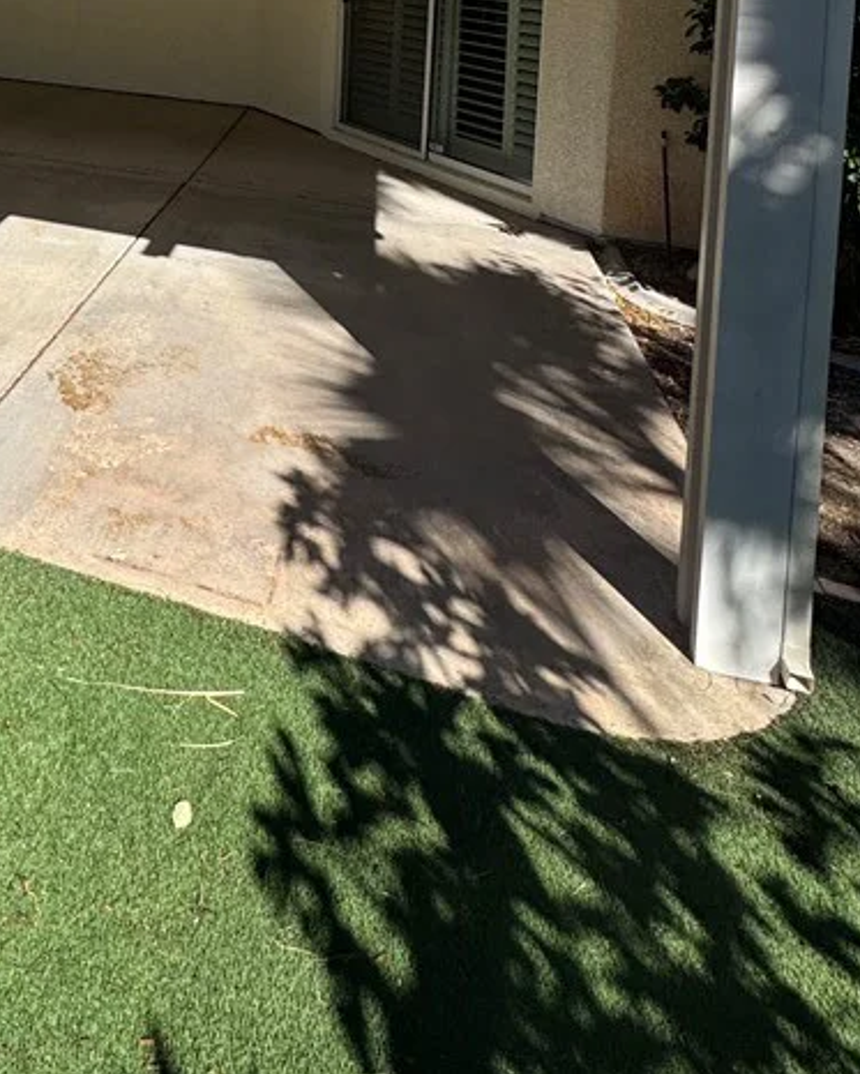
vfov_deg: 46.5
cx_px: 53
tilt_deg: -2.8
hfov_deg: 43.4
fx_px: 954
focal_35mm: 30
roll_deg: -2.0
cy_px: -55
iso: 50
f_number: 2.2
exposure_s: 1/1672
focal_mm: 2.22
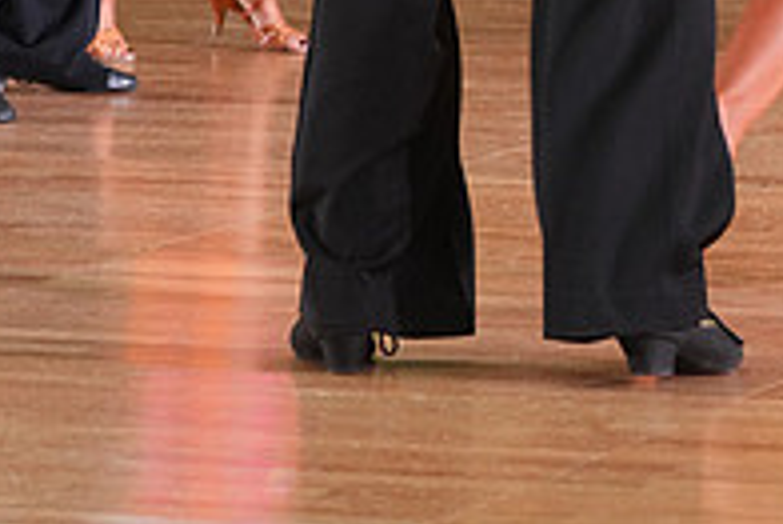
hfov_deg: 6.5
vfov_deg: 4.3
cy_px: -352
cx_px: 685
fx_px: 6878
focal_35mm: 316
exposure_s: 1/200
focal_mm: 107
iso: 2500
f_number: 5
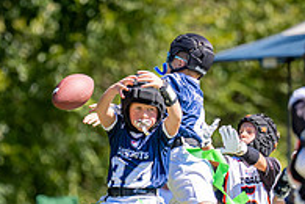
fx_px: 4837
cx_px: 163
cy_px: 122
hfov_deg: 3.6
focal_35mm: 571
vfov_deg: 2.4
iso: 160
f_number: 2.8
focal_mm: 175
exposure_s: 1/2000
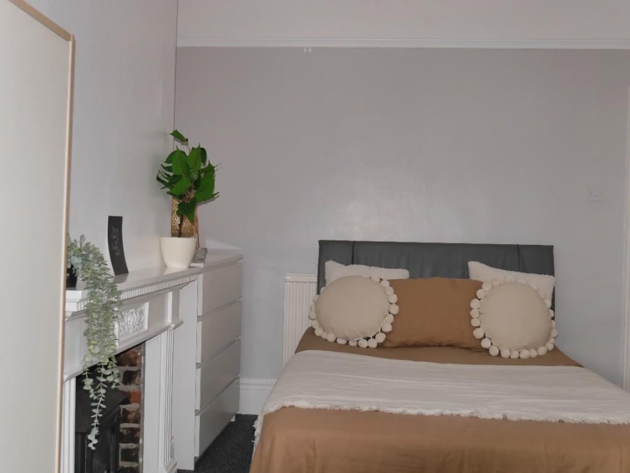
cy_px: 236
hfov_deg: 46.8
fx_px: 728
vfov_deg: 36.0
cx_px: 315
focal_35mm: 40
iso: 320
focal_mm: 20
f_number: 4.4
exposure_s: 1/60
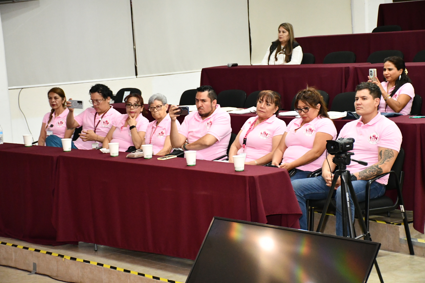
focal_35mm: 93
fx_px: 1098
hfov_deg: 21.9
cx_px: 212
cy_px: 142
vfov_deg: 14.7
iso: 4500
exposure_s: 1/60
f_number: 5
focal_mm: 62
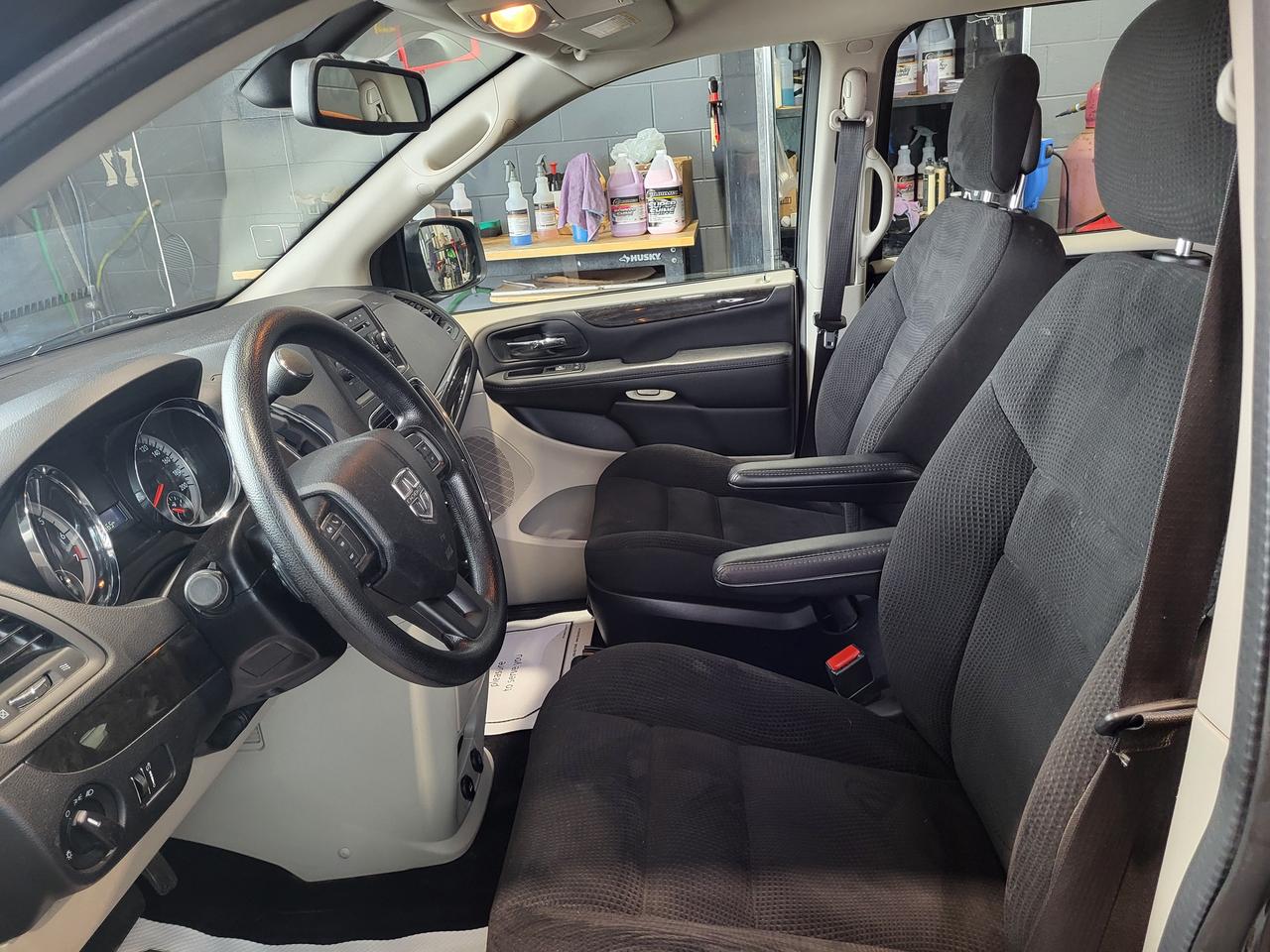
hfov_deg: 67.3
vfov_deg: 53.1
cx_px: 635
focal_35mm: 26
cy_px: 476
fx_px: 954
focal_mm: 5.4
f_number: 1.8
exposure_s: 1/40
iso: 250
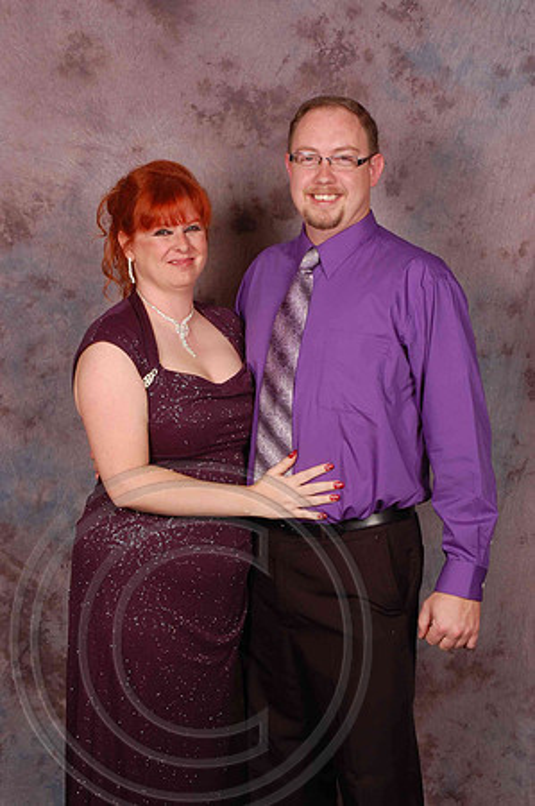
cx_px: 268
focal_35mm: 57
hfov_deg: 23.7
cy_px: 403
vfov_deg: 35.1
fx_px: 1273
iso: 200
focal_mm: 38
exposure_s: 1/125
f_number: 10
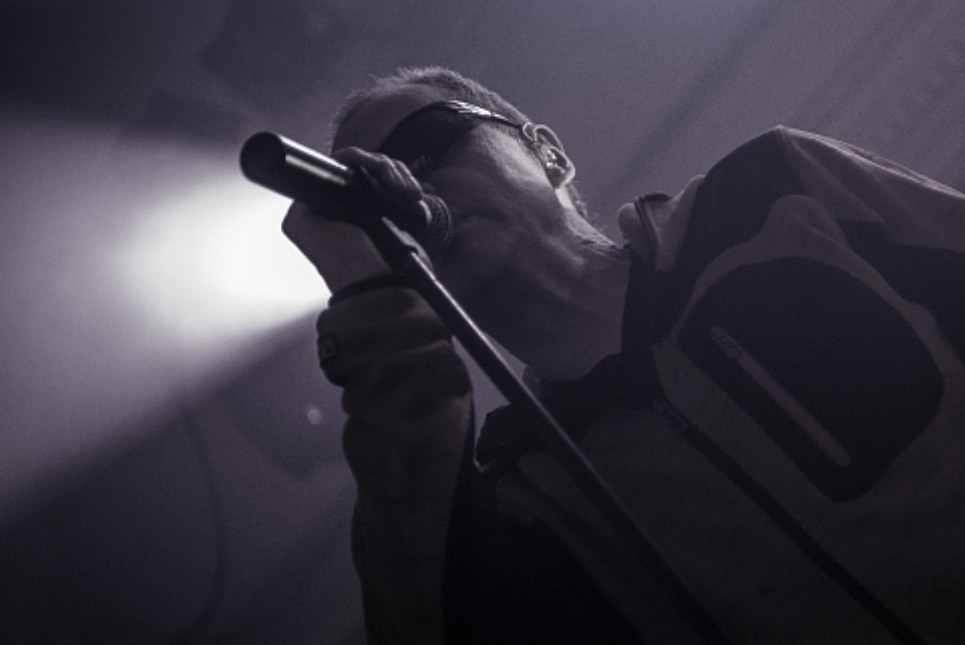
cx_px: 712
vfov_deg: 18.2
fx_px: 2012
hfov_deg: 26.7
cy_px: 325
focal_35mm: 75
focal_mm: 50
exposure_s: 1/25
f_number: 2.8
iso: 4000
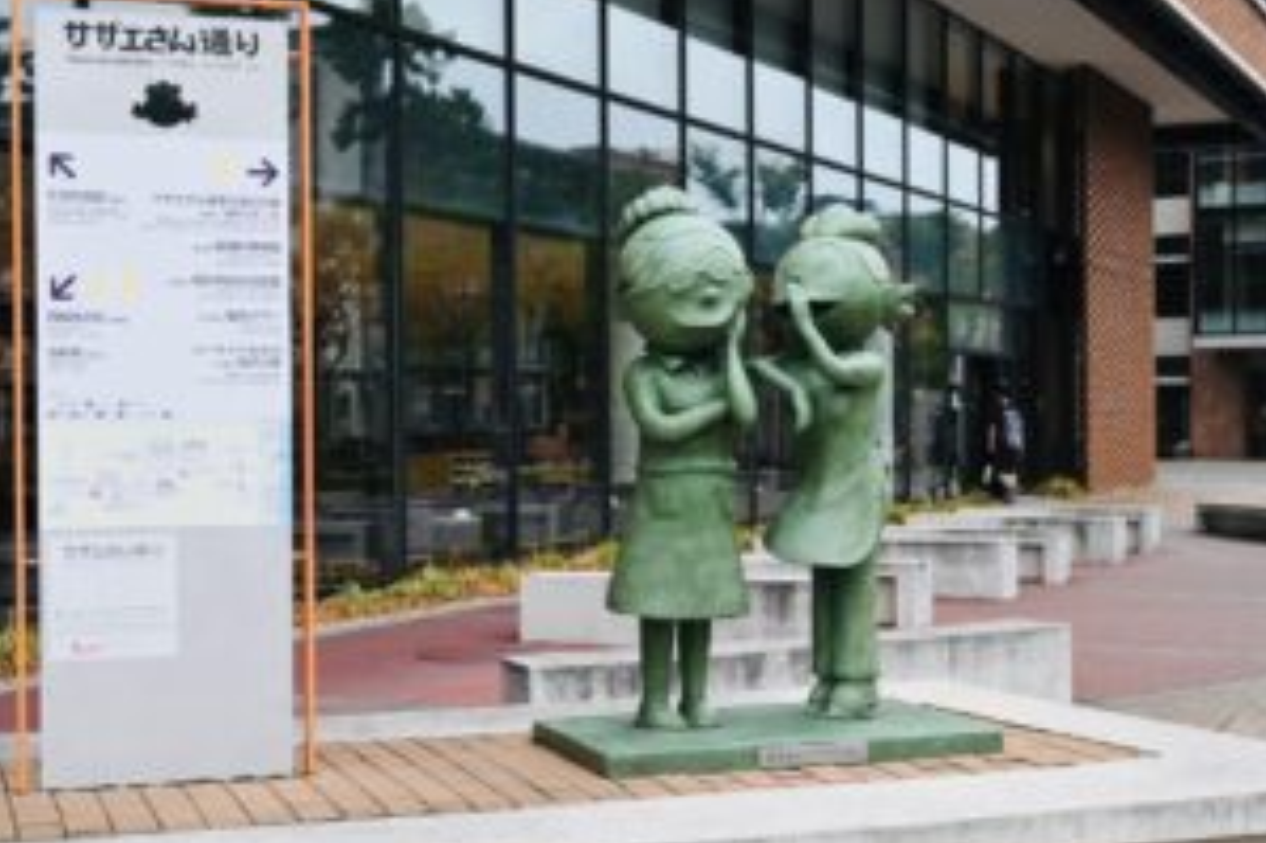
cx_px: 741
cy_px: 441
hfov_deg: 33.9
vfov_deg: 23.0
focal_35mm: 59
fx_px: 2074
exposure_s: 1/250
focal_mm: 28
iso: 320
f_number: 4
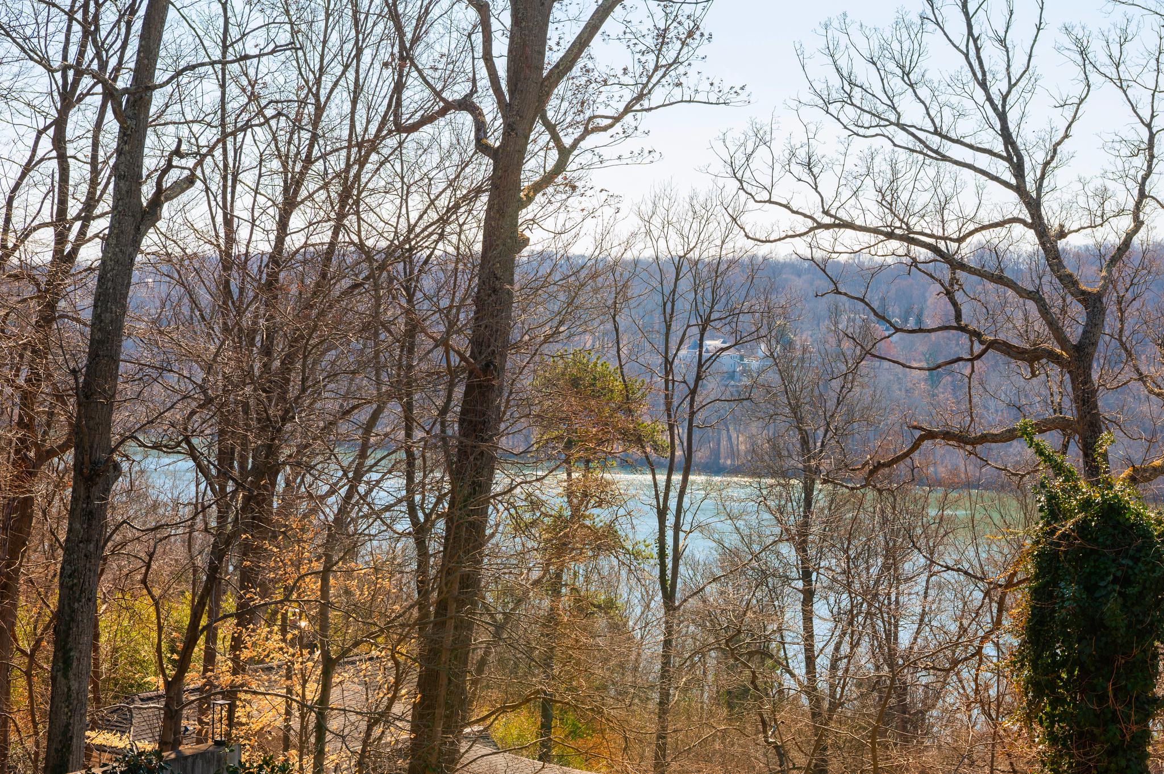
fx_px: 2261
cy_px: 387
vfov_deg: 19.4
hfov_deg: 28.9
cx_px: 582
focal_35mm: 70
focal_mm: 70
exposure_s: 1/125
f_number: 10
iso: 100
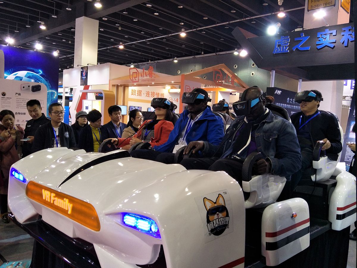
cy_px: 134
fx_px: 248
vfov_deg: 56.8
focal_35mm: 24
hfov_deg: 71.6
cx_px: 178
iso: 131
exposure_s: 1/50
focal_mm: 4.1
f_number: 1.7
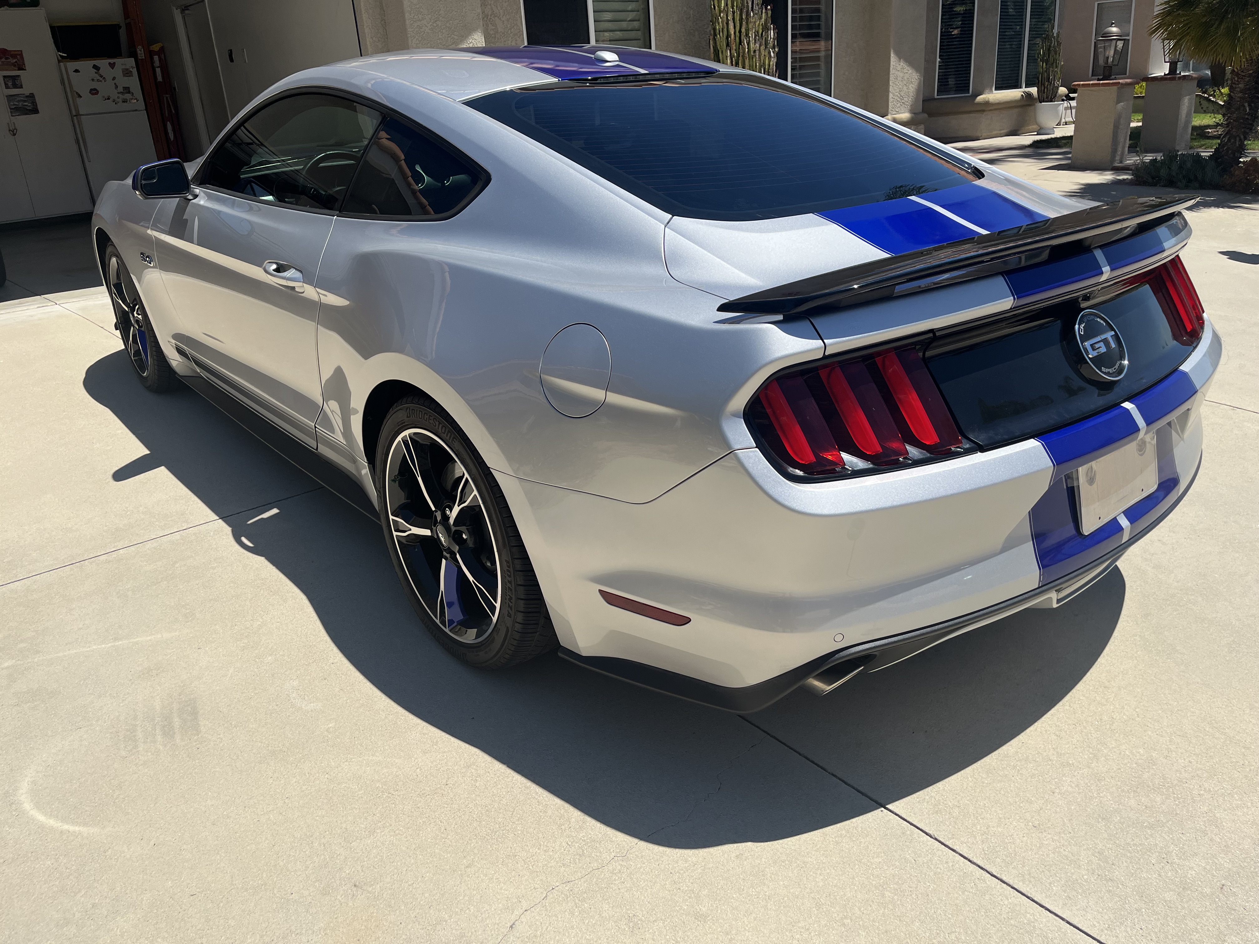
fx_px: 946
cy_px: 472
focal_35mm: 26
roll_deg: +4.8
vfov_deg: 53.1
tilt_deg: -22.3
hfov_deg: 67.3
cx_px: 630
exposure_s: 1/4651
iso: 50
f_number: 1.6
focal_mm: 5.1
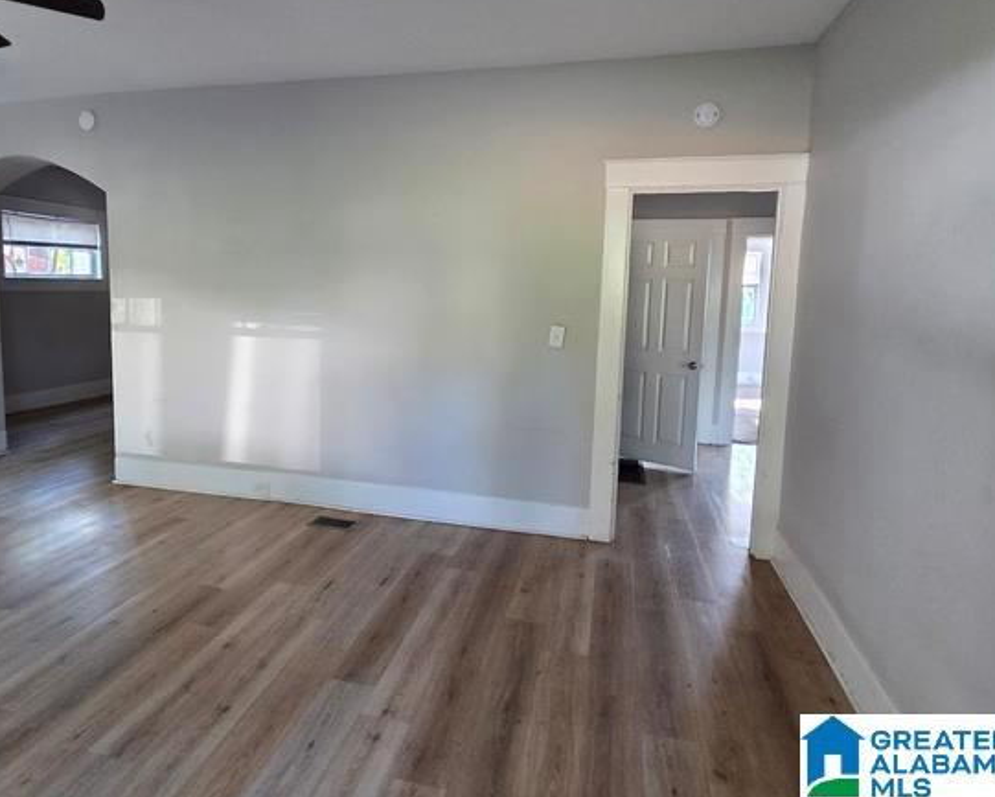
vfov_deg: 83.8
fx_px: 442
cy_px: 357
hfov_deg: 96.2
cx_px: 432
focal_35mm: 15
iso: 400
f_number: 2.2
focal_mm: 2.2
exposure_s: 1/60
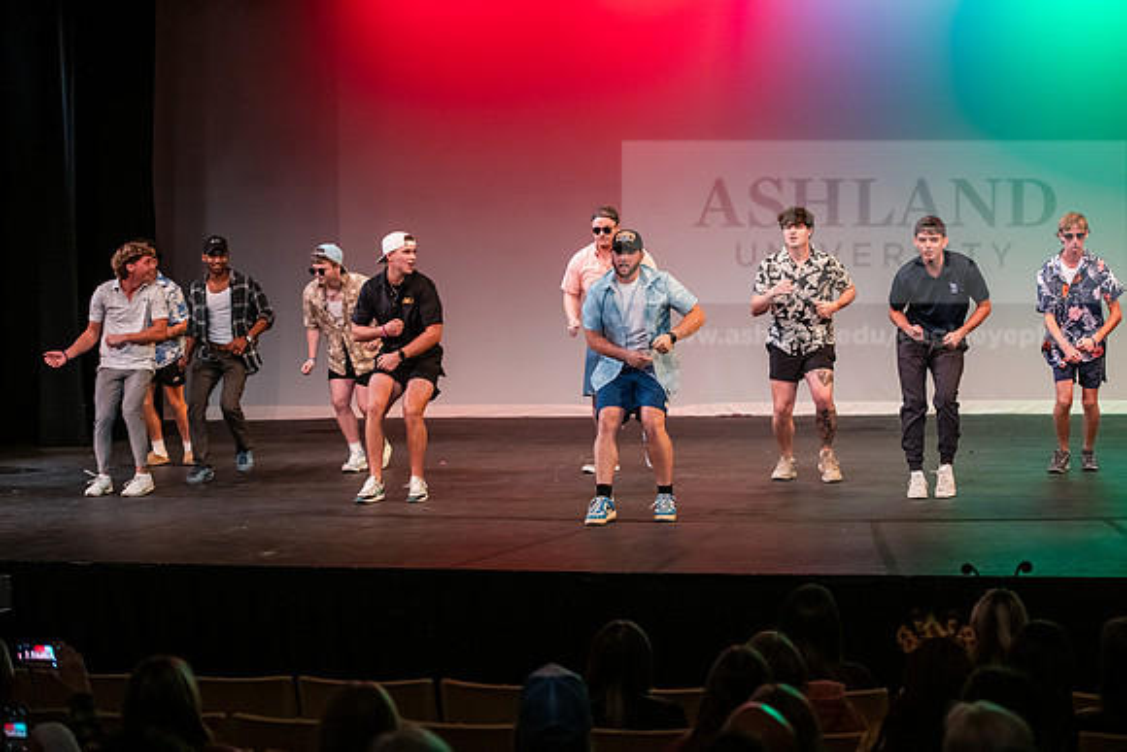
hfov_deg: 27.0
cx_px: 564
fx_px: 2348
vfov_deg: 18.2
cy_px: 376
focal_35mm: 75
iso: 4000
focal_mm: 75
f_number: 3.2
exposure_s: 1/250
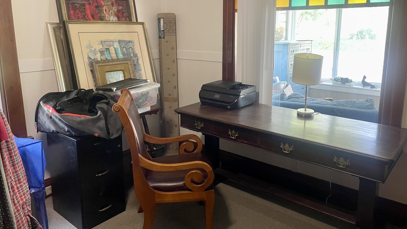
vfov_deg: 41.3
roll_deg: -0.4
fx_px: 302
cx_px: 209
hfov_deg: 67.9
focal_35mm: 28
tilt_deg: -10.5
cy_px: 89
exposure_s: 1/60
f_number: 1.6
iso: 160
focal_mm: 5.1
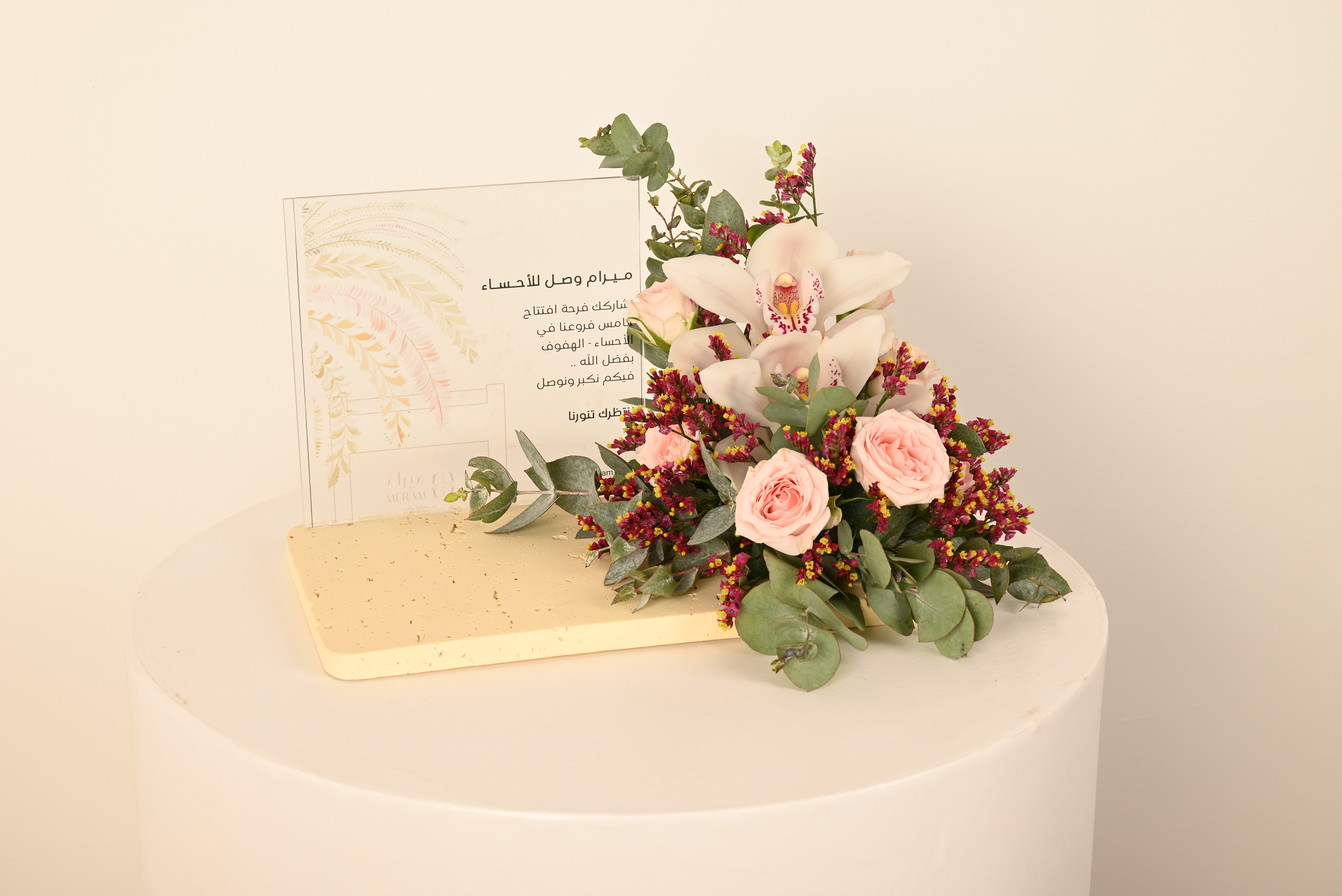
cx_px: 671
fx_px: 2200
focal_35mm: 59
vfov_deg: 23.0
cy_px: 448
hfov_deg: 33.9
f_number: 11
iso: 125
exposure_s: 1/160
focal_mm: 59
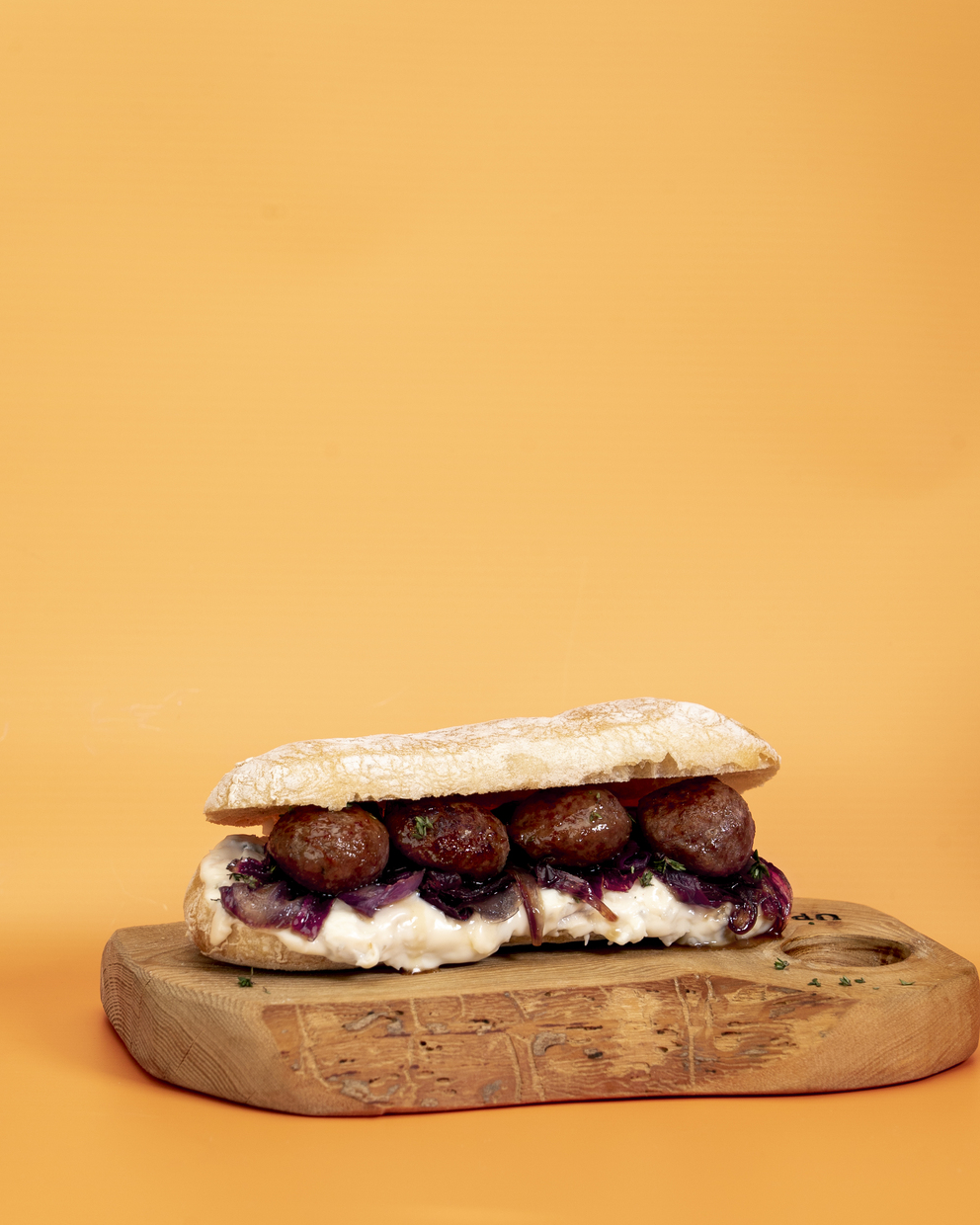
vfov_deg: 16.2
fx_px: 4314
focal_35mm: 119
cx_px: 493
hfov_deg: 13.0
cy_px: 701
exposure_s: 1/100
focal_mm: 105
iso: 200
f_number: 8
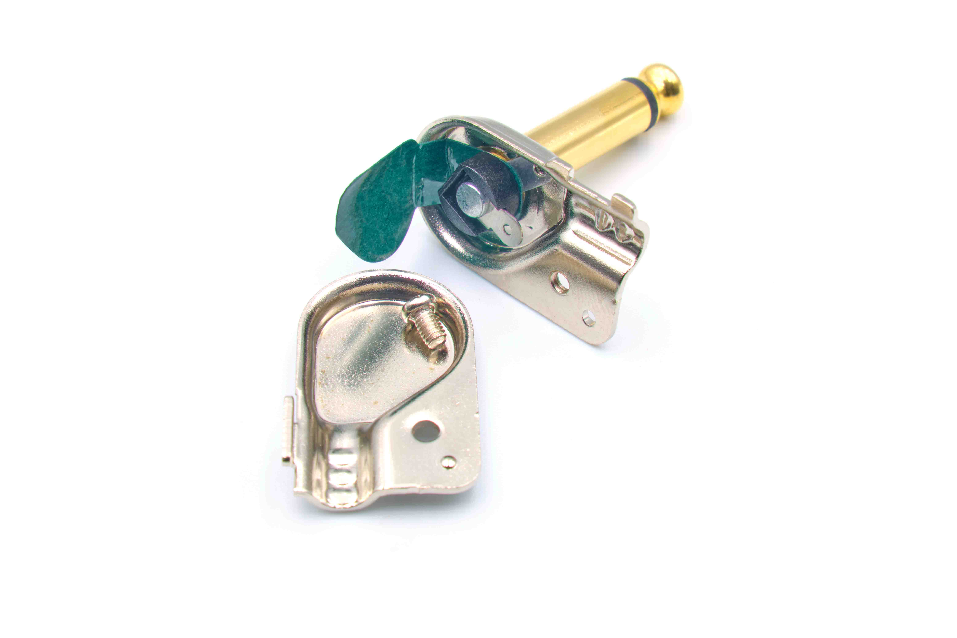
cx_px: 478
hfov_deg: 35.1
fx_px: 1515
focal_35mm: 57
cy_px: 319
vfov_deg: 23.8
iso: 160
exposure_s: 1/13
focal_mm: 37.9
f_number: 13
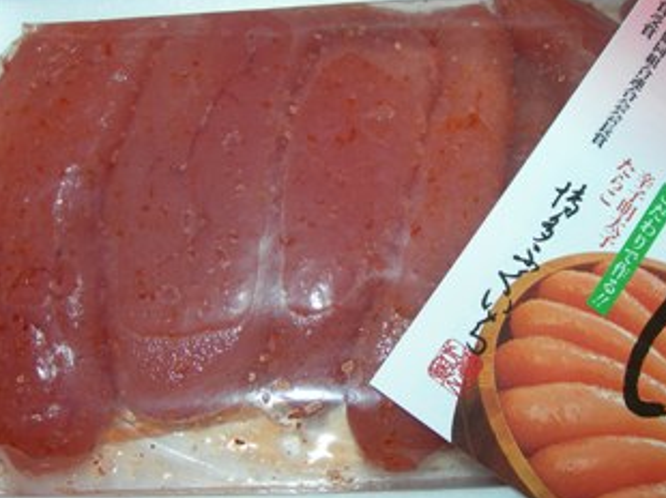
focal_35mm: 55
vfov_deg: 26.5
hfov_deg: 34.9
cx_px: 376
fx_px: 1057
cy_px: 219
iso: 50
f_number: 2.8
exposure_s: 1/60.1
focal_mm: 7.8
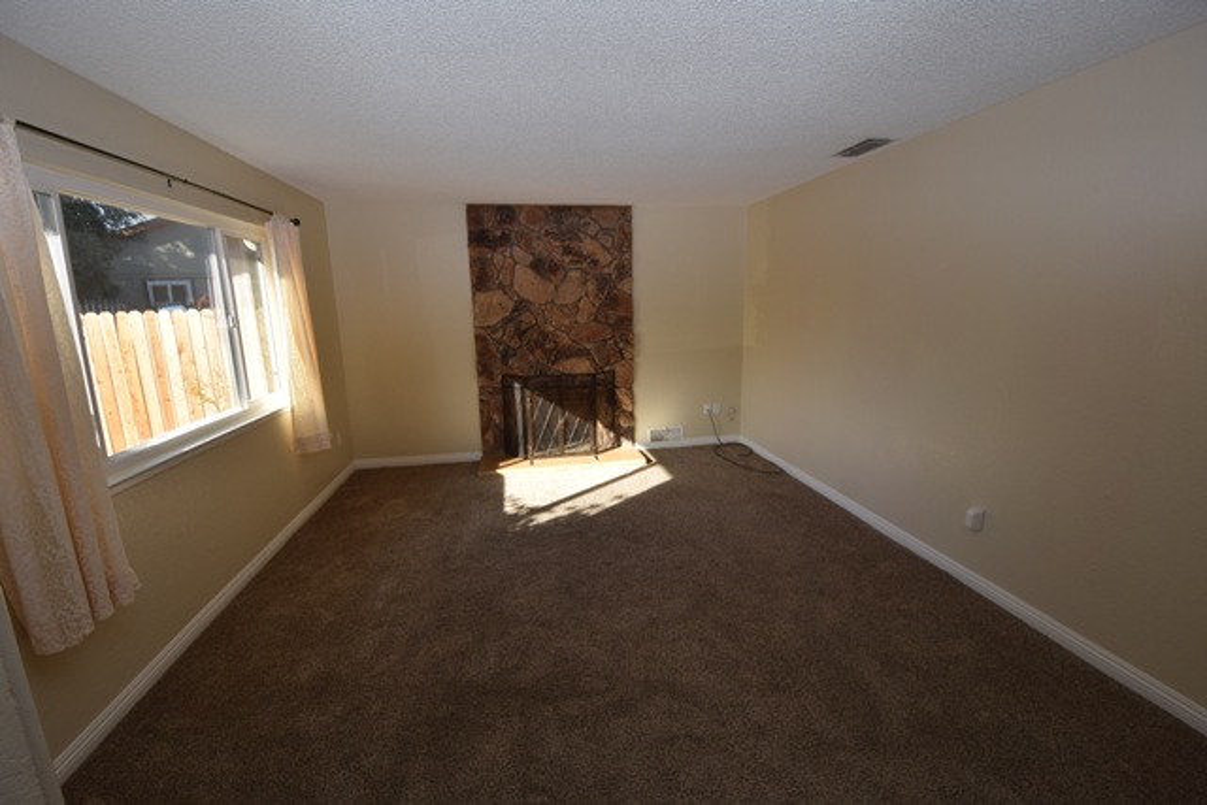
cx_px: 604
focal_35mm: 15
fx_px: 503
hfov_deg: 100.4
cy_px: 402
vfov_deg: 77.4
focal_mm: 10
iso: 220
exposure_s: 1/125
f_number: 5.6
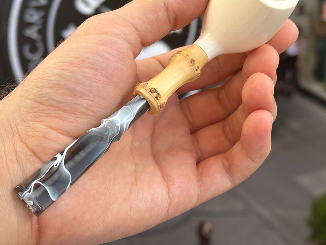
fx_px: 650
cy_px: 78
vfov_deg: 21.2
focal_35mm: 69
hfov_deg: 28.1
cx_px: 151
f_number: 1.78
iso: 64
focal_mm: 6.86
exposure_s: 1/880
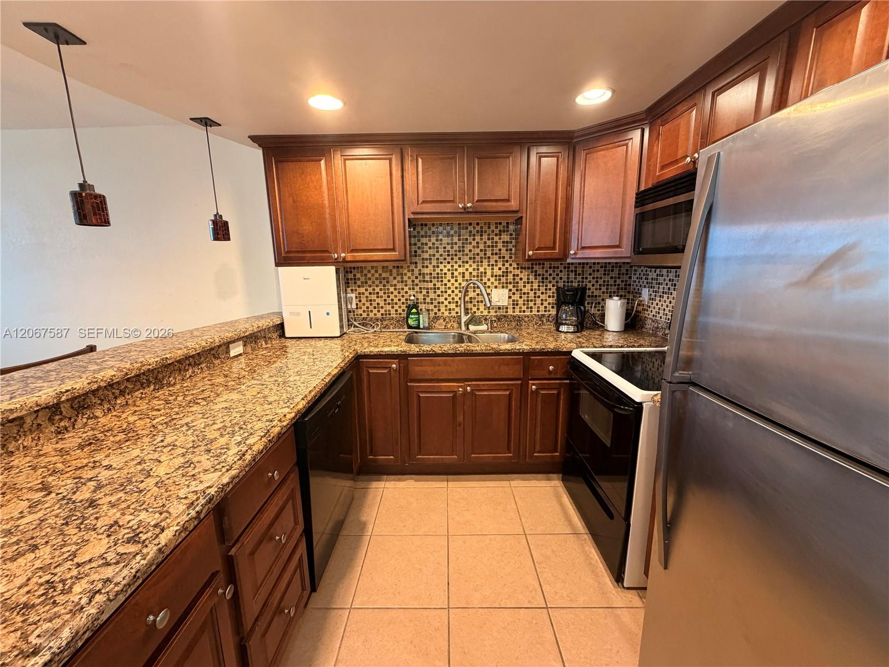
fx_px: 360
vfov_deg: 85.7
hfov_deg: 102.1
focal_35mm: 14
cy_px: 334
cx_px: 444
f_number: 2.2
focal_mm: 2.22
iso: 320
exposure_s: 1/60
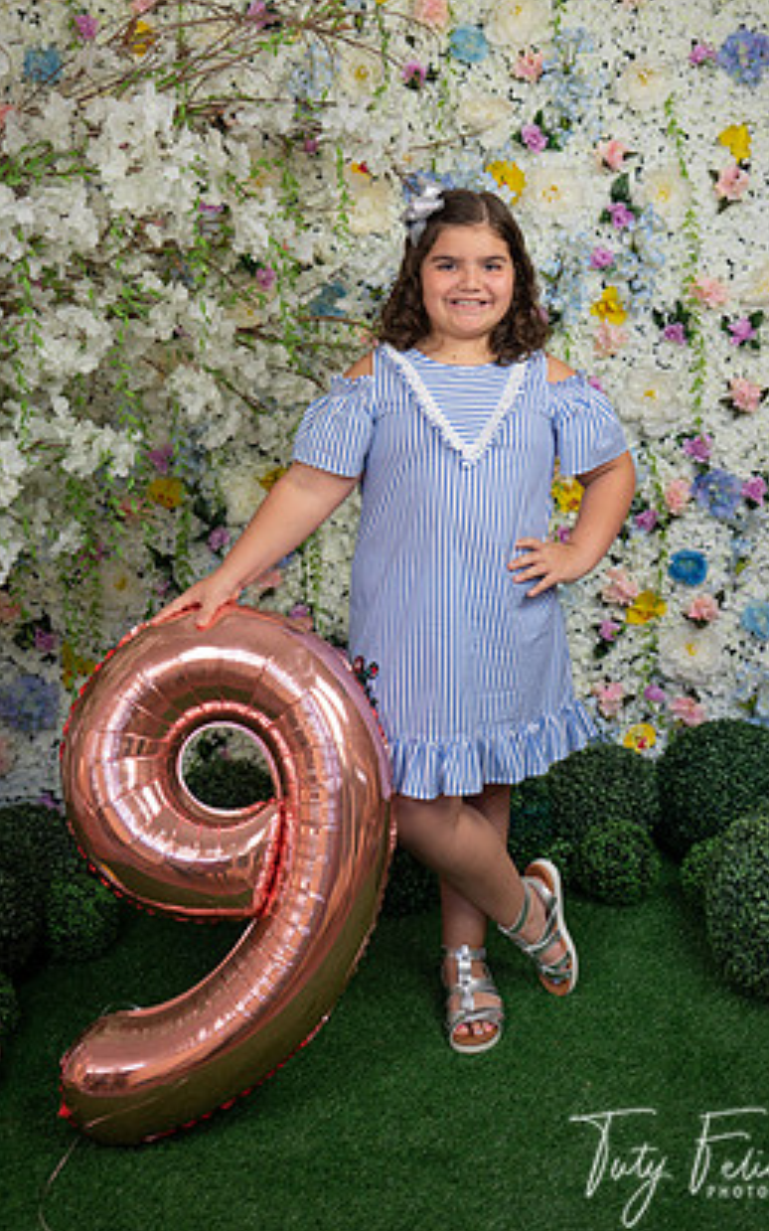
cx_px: 444
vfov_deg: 49.3
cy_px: 590
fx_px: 1342
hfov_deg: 31.9
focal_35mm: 40
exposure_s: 1/125
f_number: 4.5
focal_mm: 36
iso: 800
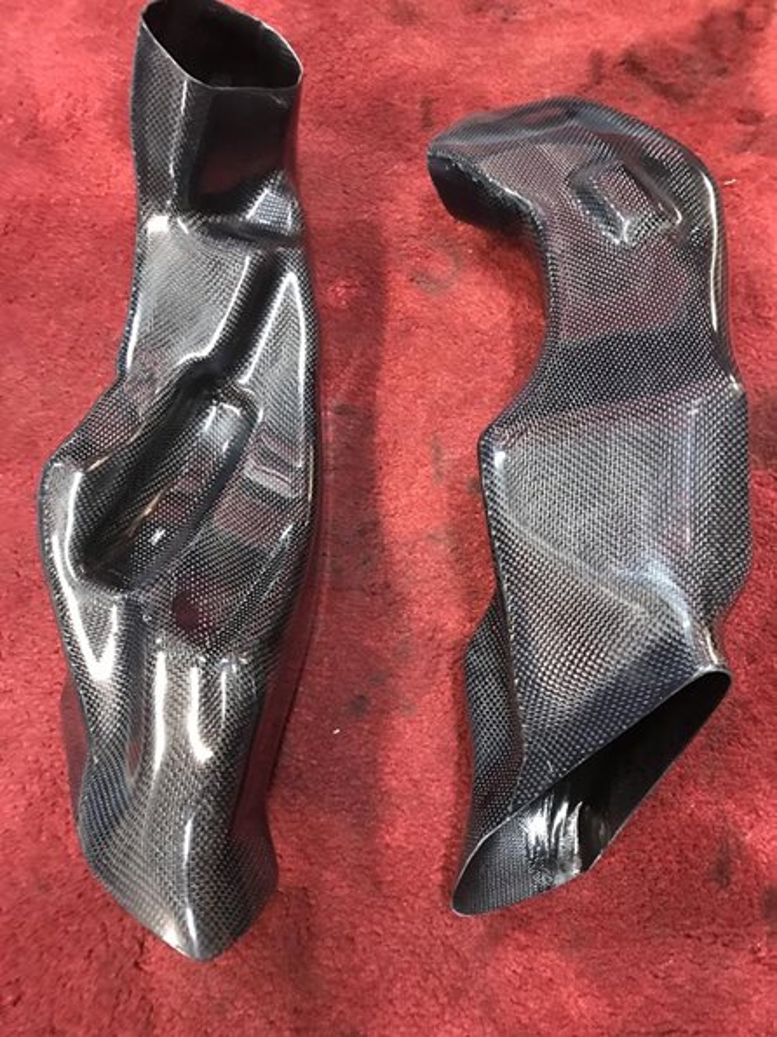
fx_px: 838
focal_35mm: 28
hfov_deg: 49.7
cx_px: 388
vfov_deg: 63.5
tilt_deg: -69.2
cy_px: 518
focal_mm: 3.99
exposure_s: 1/5
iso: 100
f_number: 1.8
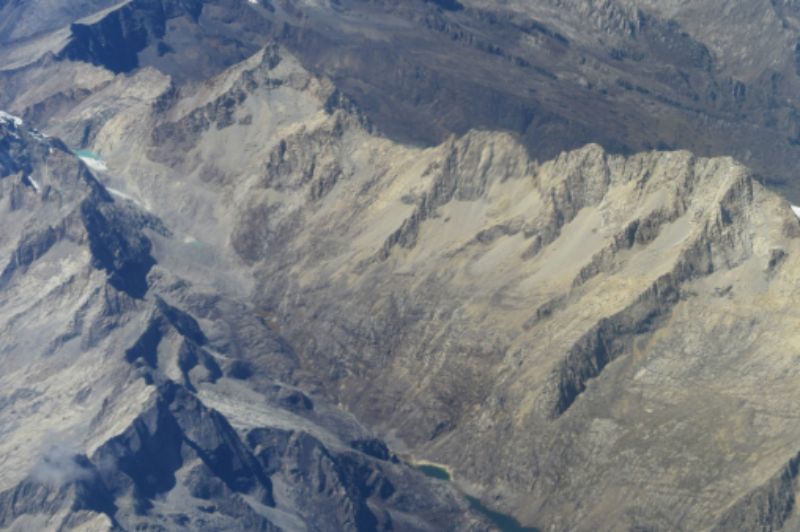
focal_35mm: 122
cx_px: 499
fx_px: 2709
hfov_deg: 16.8
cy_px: 175
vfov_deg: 11.2
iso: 250
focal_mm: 42
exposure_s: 1/250
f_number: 8
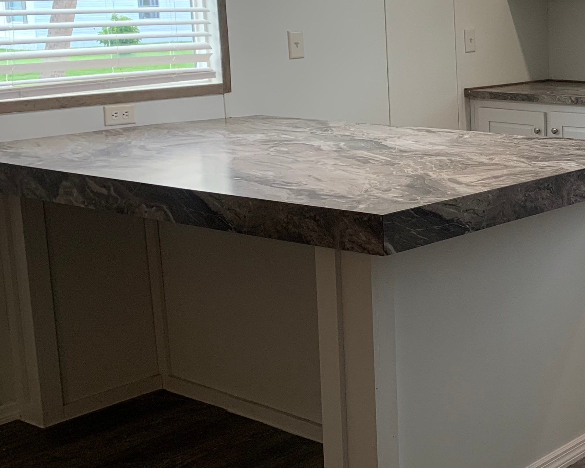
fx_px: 1022
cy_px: 140
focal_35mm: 59
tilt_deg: -9.4
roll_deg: +1.9
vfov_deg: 25.6
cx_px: 678
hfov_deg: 28.4
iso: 50
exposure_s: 1/60
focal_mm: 4.25
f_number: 1.8
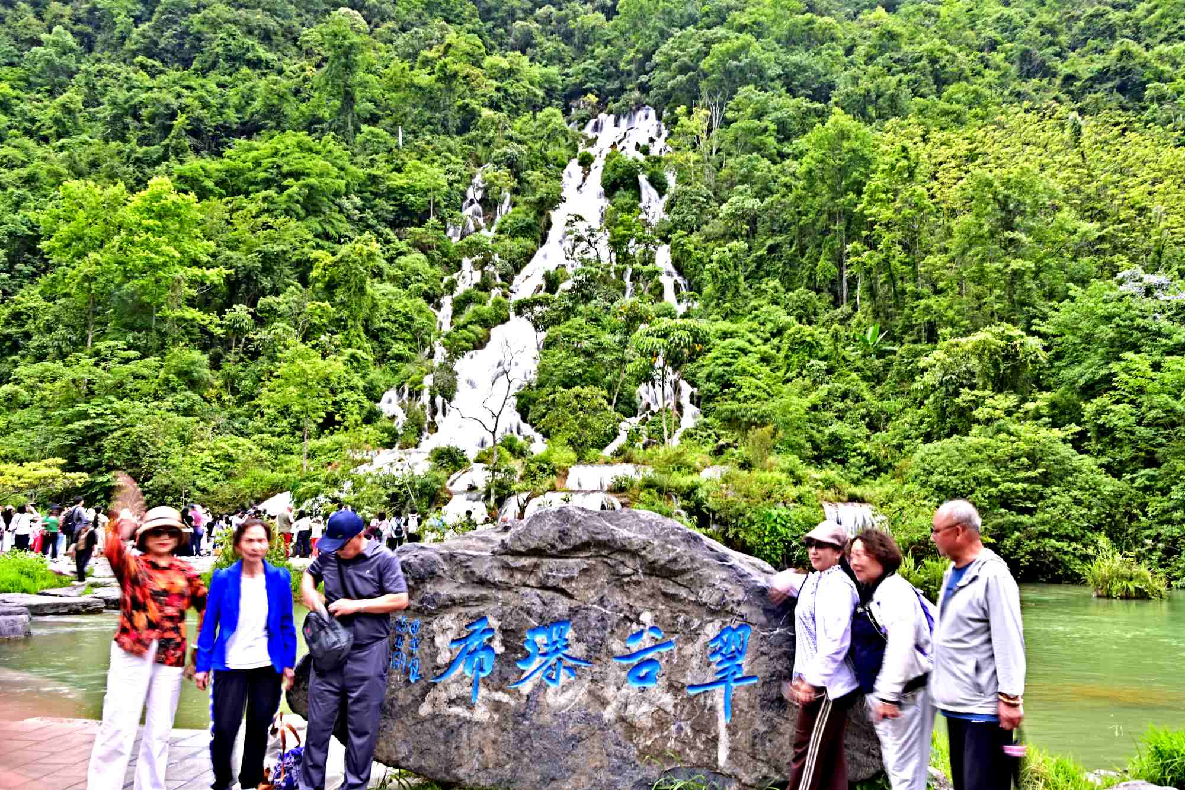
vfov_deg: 44.3
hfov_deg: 62.8
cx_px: 592
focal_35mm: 30
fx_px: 971
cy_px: 395
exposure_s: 1/4
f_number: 25
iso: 64
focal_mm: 29.5
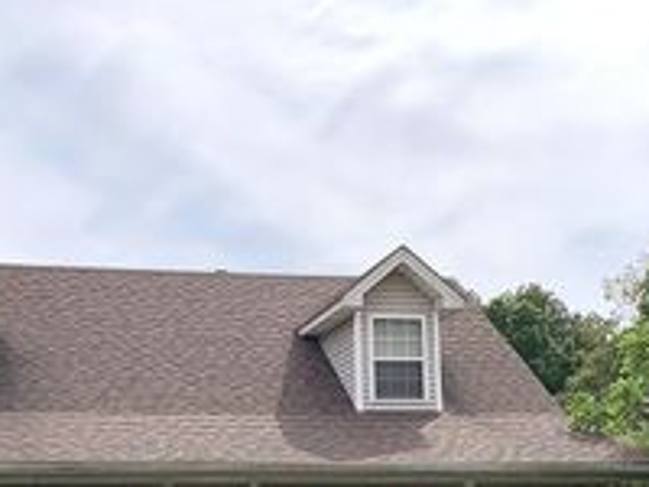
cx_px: 211
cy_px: 524
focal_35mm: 65
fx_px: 1219
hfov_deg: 29.6
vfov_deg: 21.5
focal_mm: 4.25
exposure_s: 1/2681
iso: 25
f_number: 1.8
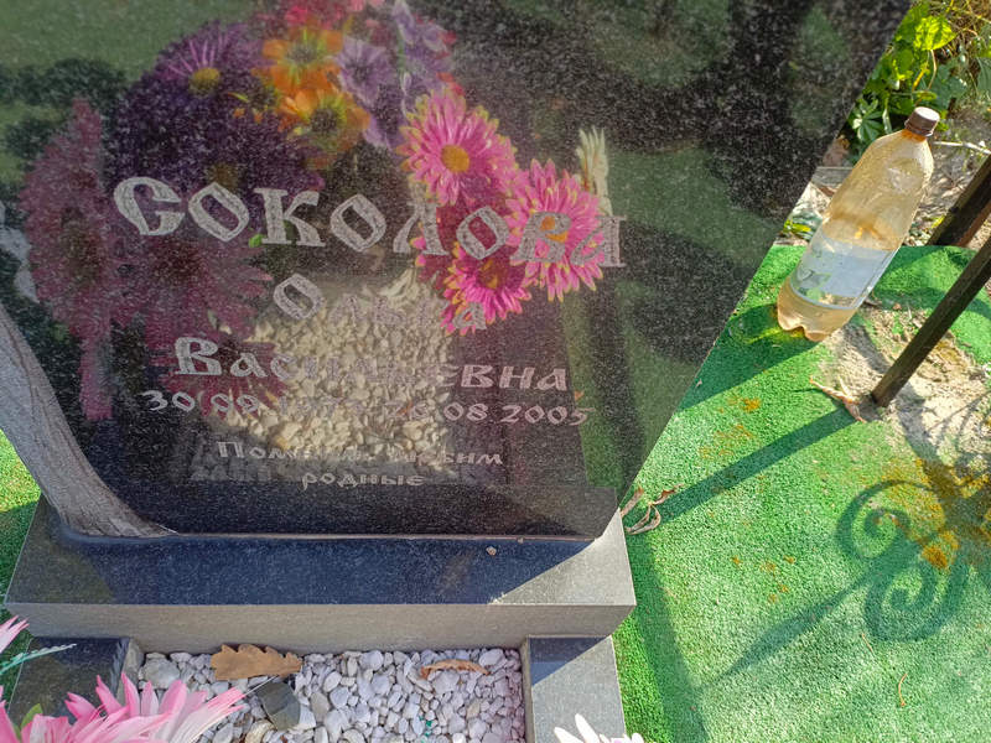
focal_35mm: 25
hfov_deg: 69.4
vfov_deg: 54.9
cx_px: 496
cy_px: 372
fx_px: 716
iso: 112
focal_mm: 4.76
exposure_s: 1/204
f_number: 1.69
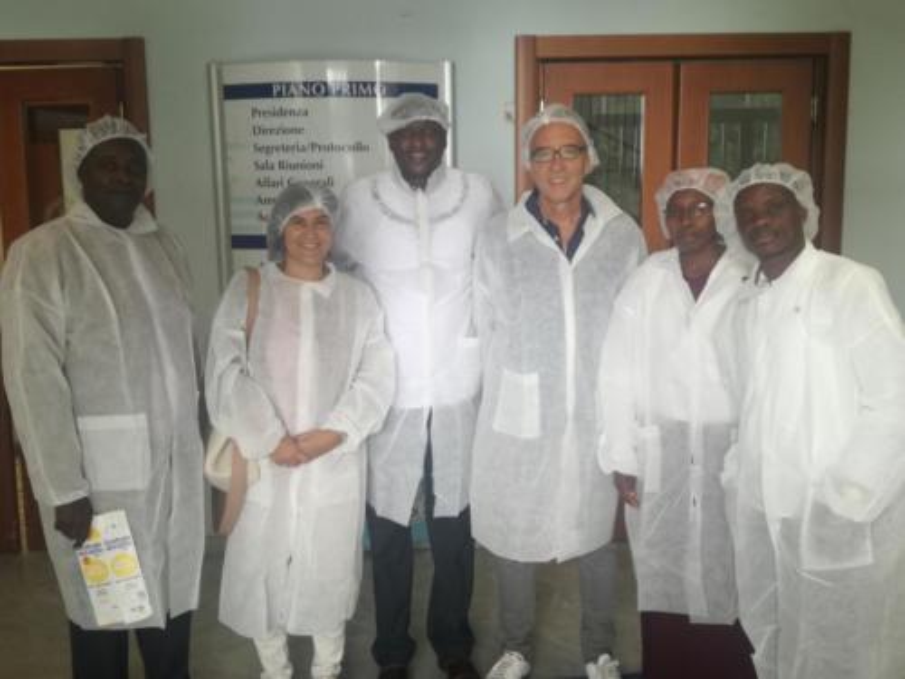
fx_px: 706
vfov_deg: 51.4
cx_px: 452
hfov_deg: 65.3
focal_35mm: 27
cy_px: 340
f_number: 2
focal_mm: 3.79
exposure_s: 1/30
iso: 80
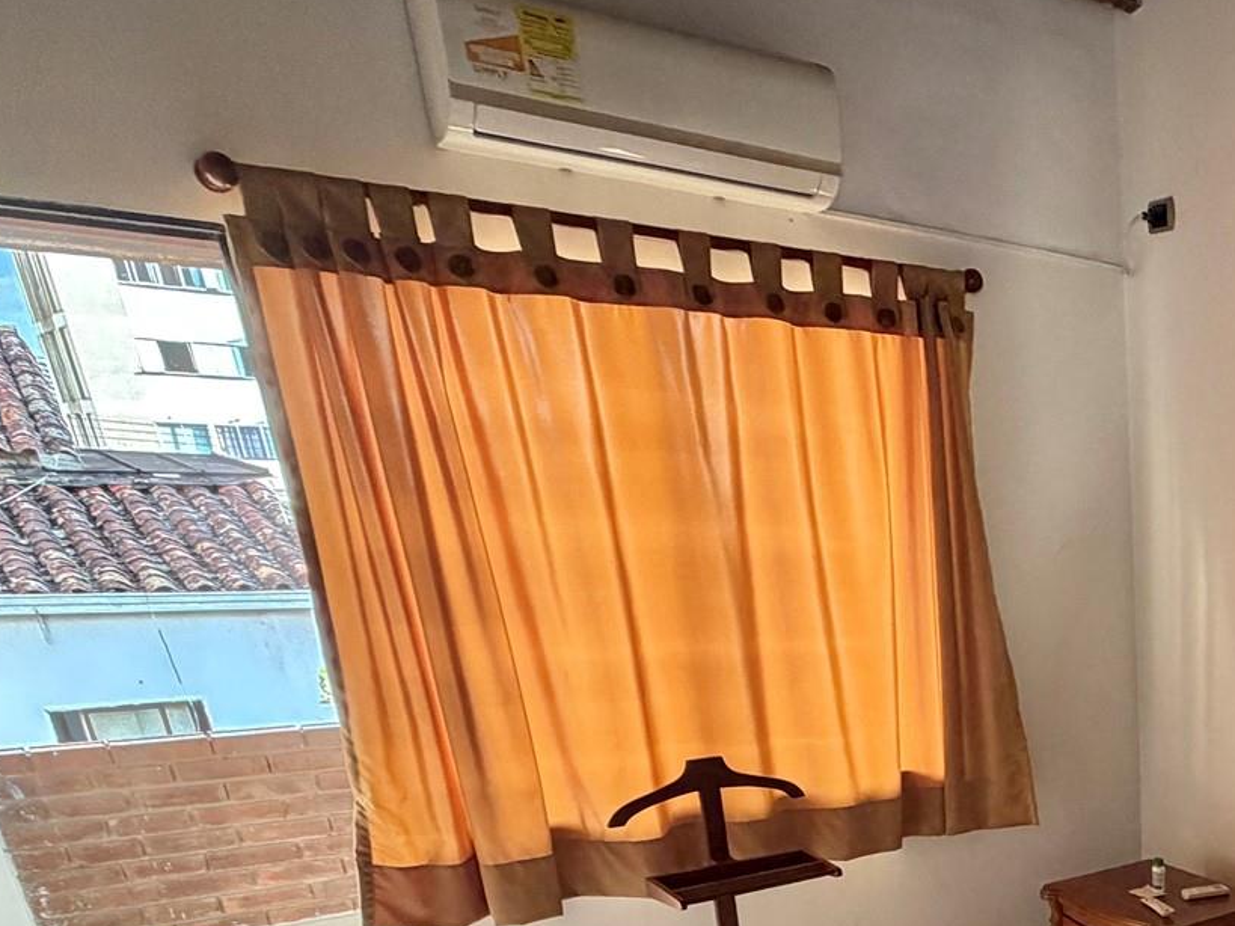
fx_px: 1249
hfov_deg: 43.1
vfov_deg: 35.0
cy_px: 1016
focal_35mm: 35
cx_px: 1304
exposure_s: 1/114
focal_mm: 2.22
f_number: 2.2
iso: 320
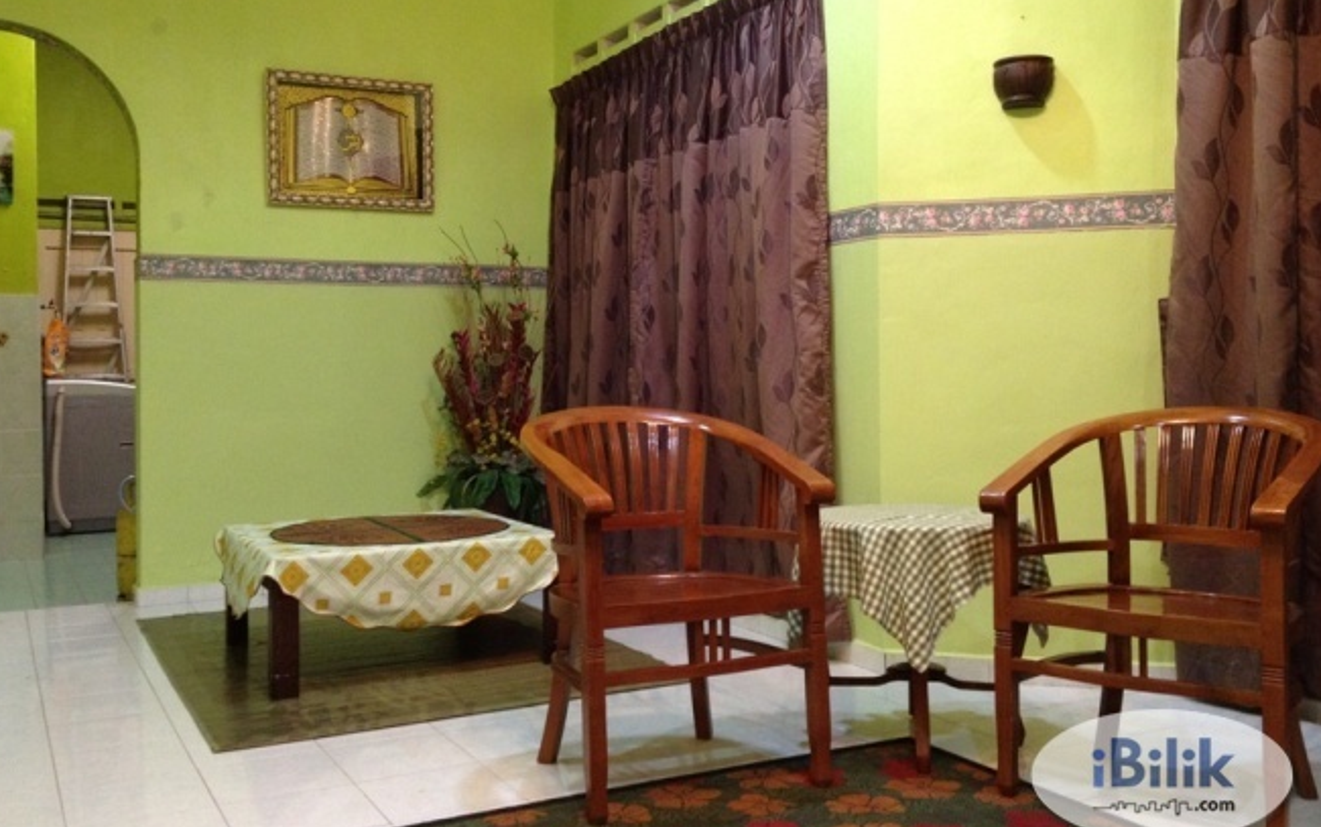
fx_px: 1369
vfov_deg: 33.6
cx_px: 650
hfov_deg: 51.5
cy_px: 372
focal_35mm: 38
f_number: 2.4
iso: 250
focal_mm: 4.28
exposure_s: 1/20
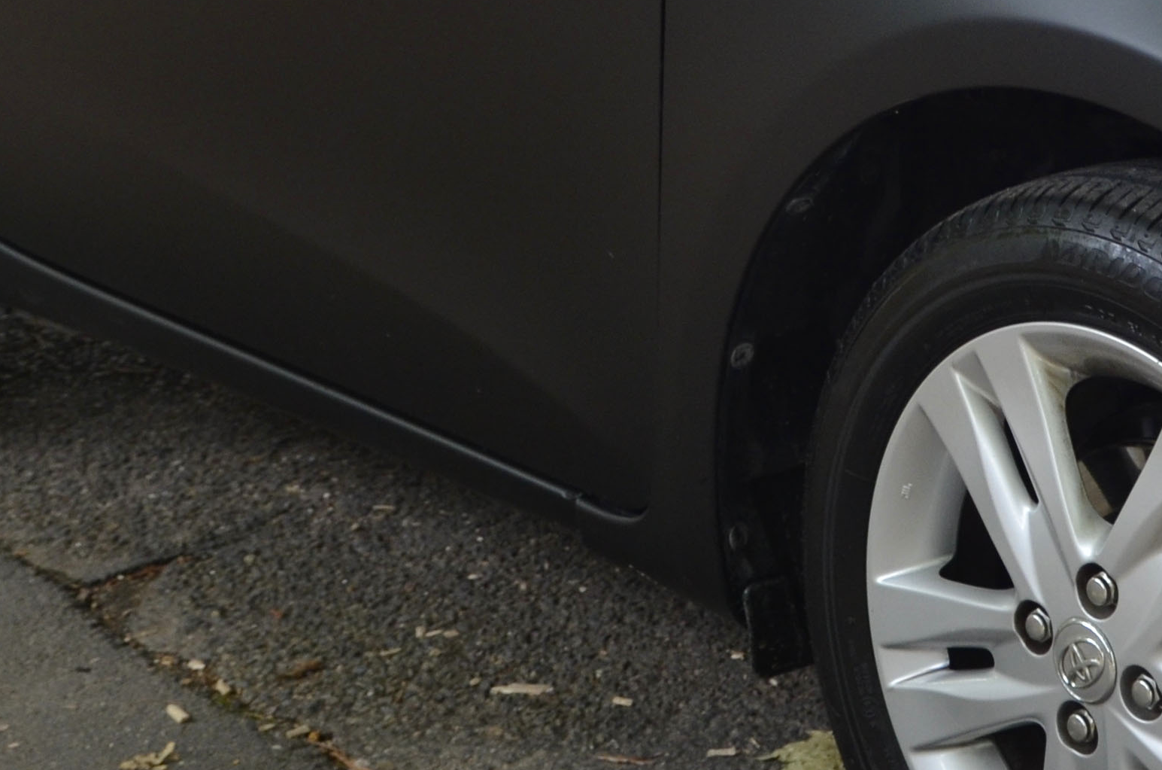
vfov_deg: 11.3
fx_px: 3852
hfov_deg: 16.8
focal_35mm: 120
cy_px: -29
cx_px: 1139
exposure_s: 1/60
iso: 400
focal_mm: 25
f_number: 4
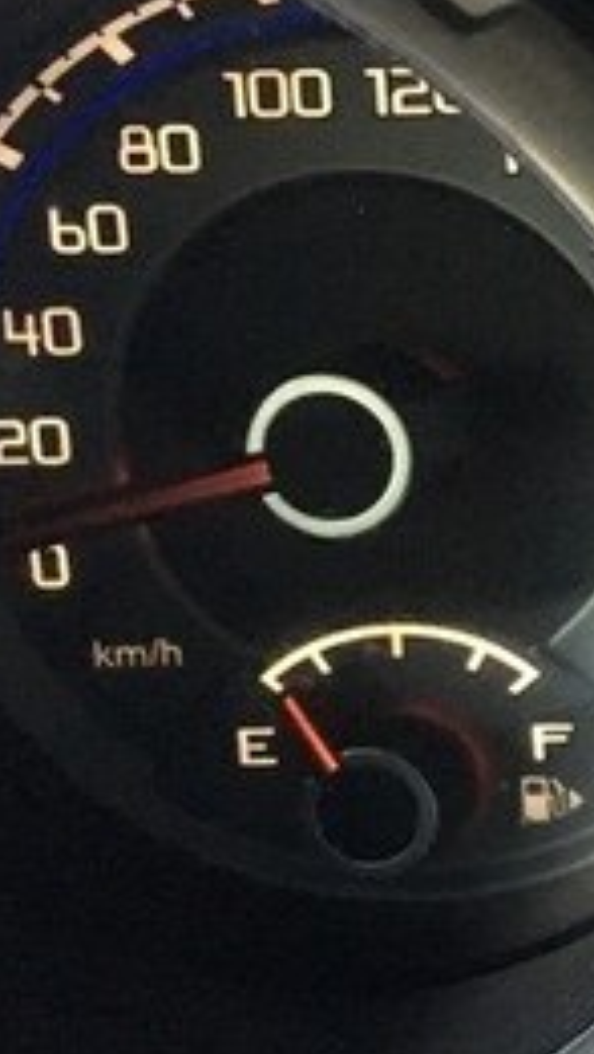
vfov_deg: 26.4
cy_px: 406
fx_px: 2238
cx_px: 1257
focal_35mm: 80
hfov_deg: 12.8
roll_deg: +1.6
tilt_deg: -34.0
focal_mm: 4.15
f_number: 2.2
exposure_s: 1/17
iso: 320
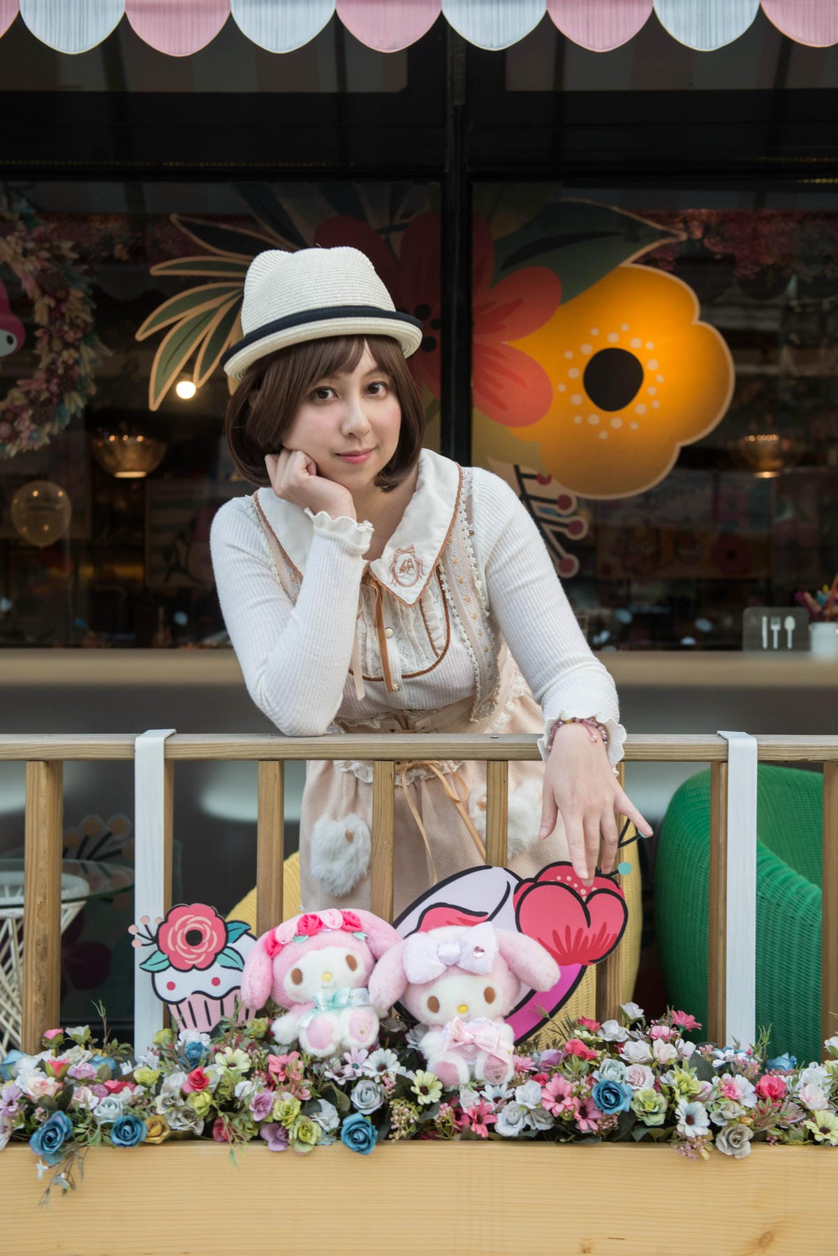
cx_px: 419
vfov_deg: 39.6
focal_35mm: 50
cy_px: 628
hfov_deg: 27.0
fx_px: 1744
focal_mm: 50
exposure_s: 1/60
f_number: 4.5
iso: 200
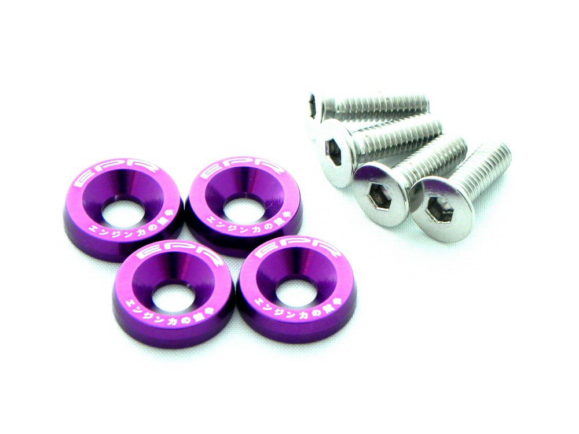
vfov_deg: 9.2
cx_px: 290
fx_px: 2710
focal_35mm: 162
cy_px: 217
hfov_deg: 12.2
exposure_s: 1/29.7
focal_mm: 28.8
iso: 400
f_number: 4.5
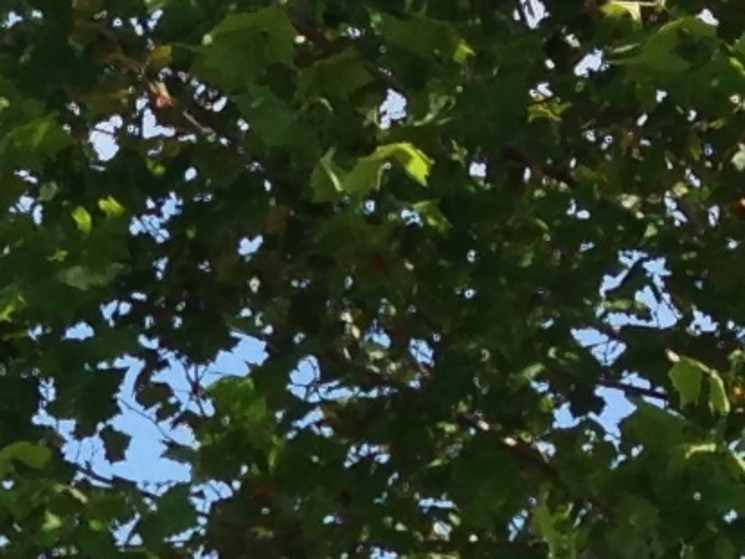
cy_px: 1140
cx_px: -698
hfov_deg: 7.3
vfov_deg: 5.6
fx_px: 5599
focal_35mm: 260
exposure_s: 1/861
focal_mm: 4.13
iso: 50
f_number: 2.4
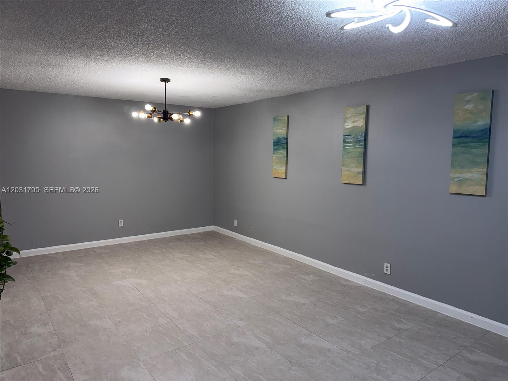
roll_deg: -0.6
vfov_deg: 56.8
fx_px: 352
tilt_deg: -6.6
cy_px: 190
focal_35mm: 24
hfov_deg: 71.6
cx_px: 254
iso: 125
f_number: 1.78
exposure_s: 1/121
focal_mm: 6.76
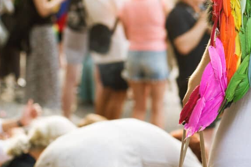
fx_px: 1004
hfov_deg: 14.1
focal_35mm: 144
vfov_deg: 9.5
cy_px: 20
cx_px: 221
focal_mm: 80
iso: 250
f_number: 5.6
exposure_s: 1/60
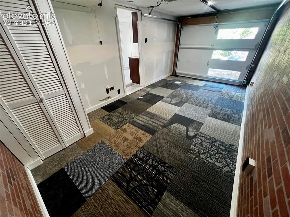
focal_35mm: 13
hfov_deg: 106.2
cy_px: 108
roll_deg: +0.4
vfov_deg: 89.9
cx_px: 145
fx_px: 109
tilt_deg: -31.6
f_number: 1.8
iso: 640
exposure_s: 1/60
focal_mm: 1.57
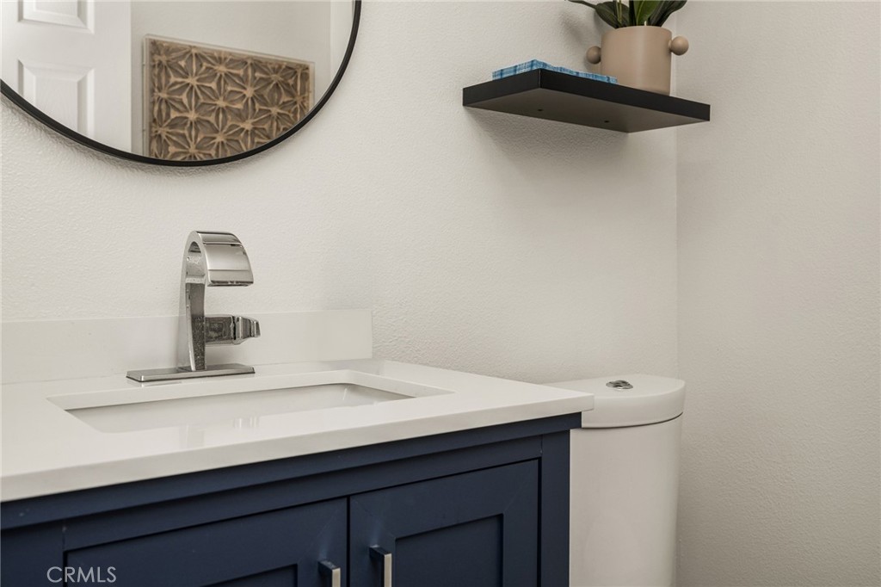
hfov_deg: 61.9
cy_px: 294
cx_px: 440
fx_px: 734
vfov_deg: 43.6
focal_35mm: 30
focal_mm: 30
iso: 100
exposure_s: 1/200
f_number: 6.3
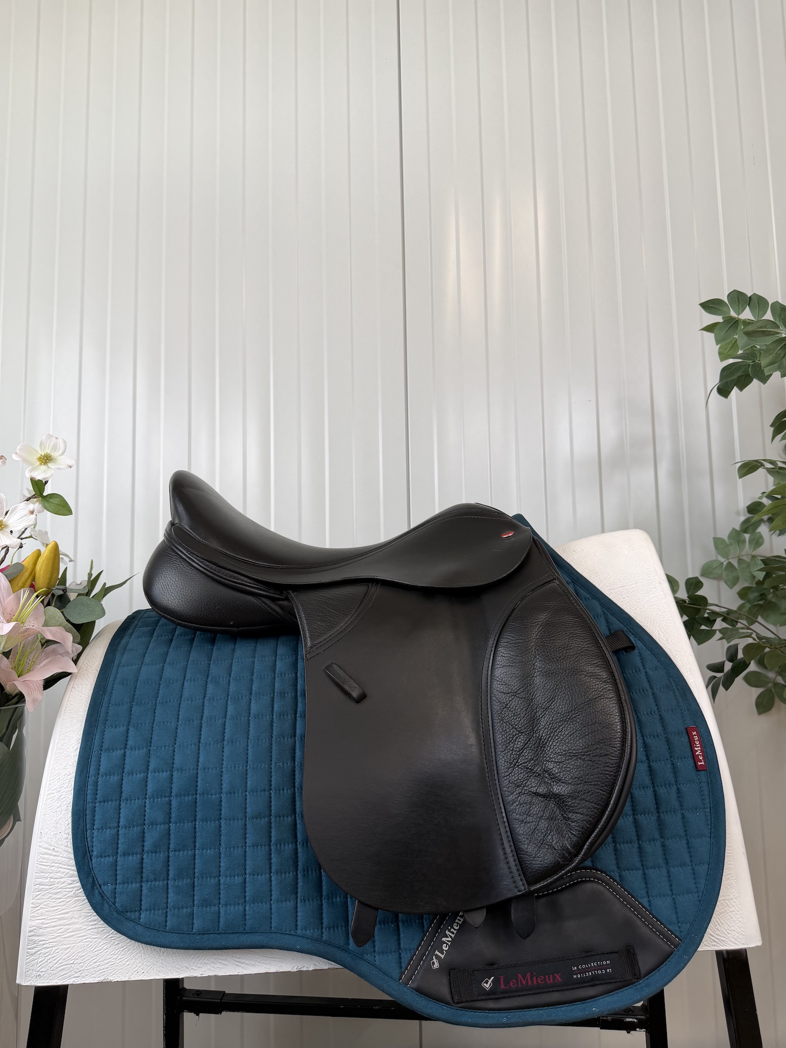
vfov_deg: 71.6
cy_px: 524
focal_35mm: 24
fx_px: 727
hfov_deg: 56.8
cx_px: 393
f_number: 1.78
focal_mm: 6.76
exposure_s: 1/129
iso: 50
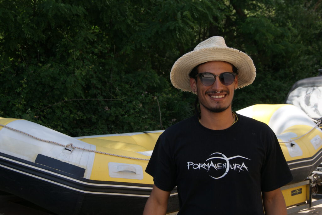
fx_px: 470
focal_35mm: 52
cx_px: 161
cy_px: 108
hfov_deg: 37.8
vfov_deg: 25.8
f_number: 5.6
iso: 100
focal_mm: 35
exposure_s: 1/250
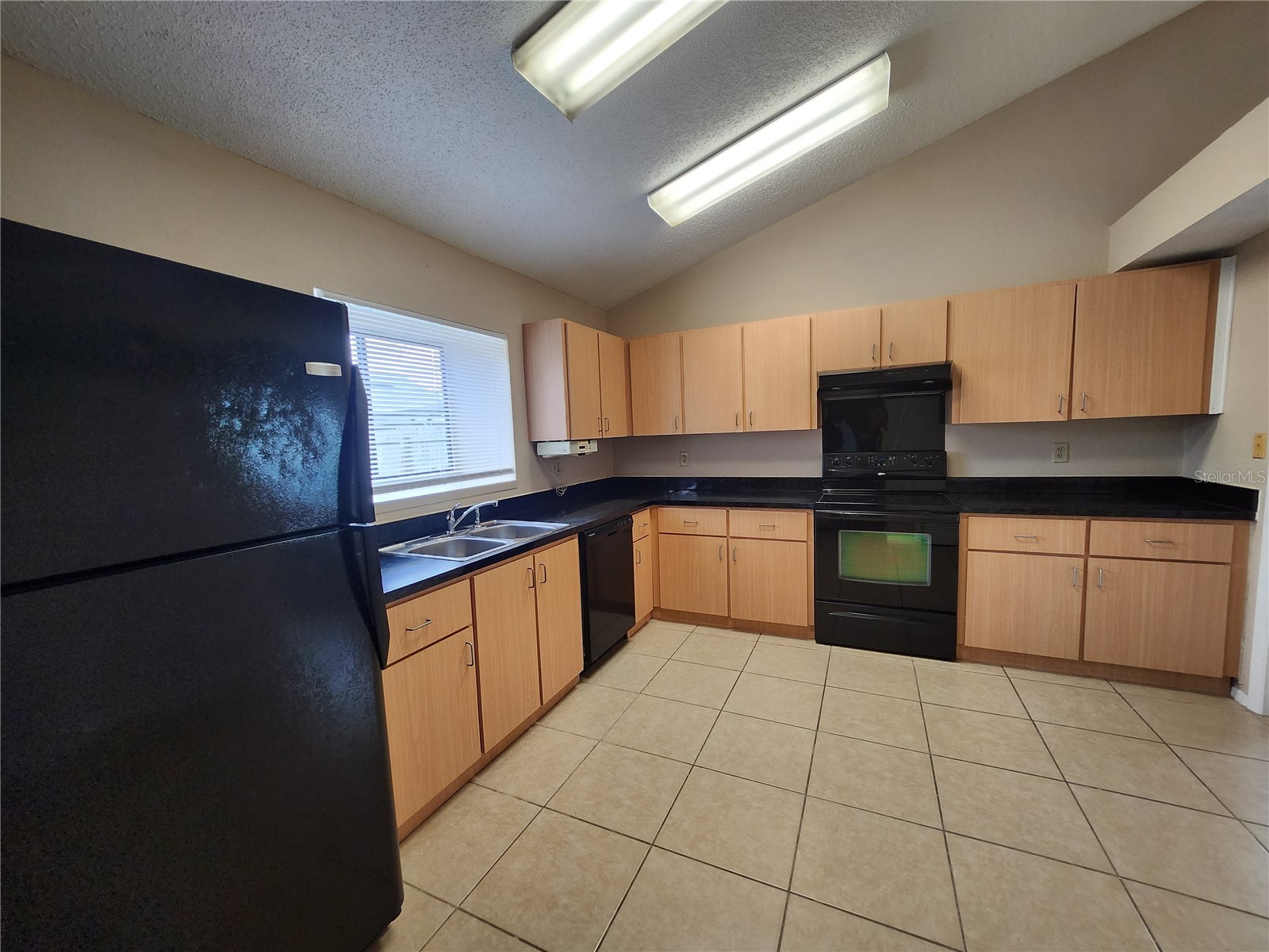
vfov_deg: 89.9
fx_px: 477
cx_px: 634
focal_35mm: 13
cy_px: 476
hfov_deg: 106.2
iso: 125
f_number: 2.2
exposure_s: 1/60
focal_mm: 1.74
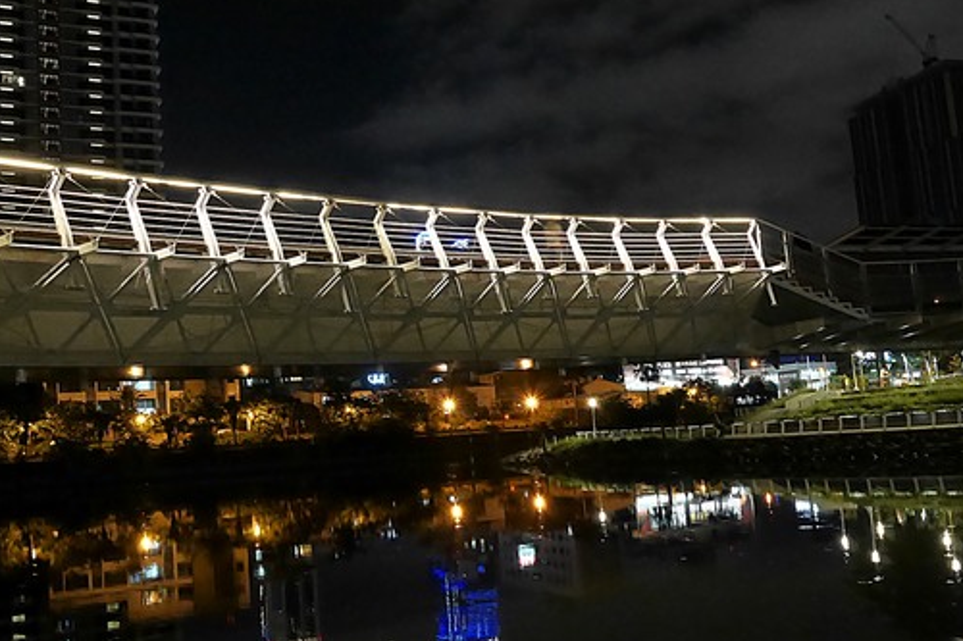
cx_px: 364
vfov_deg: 36.8
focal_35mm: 36
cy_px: 322
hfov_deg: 52.6
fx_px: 963
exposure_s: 1/6
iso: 3200
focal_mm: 12
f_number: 8
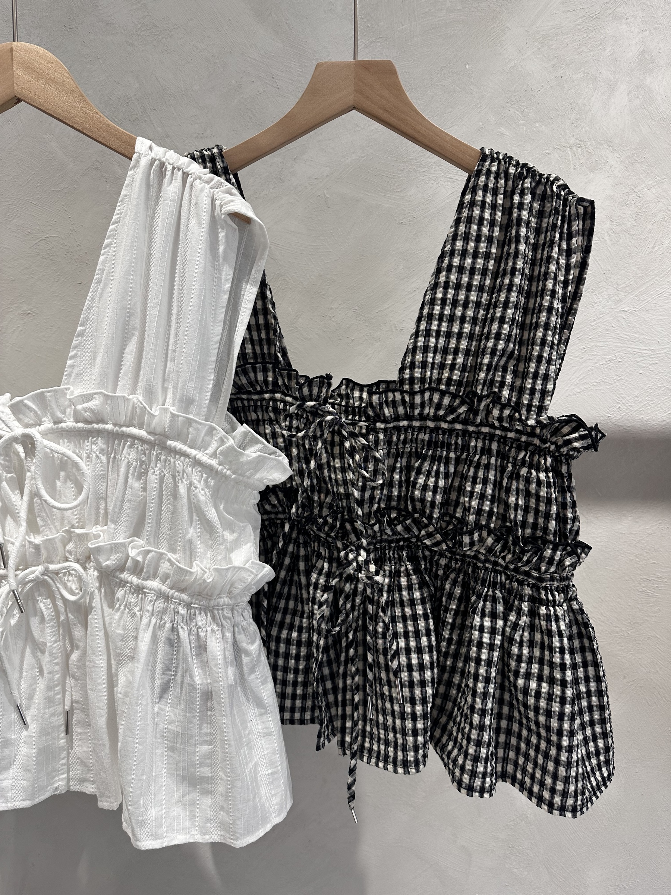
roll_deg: -1.3
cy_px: 448
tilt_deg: -5.6
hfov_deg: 56.8
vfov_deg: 71.6
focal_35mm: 24
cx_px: 336
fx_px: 620
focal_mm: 6.86
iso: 125
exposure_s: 1/121
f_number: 1.78
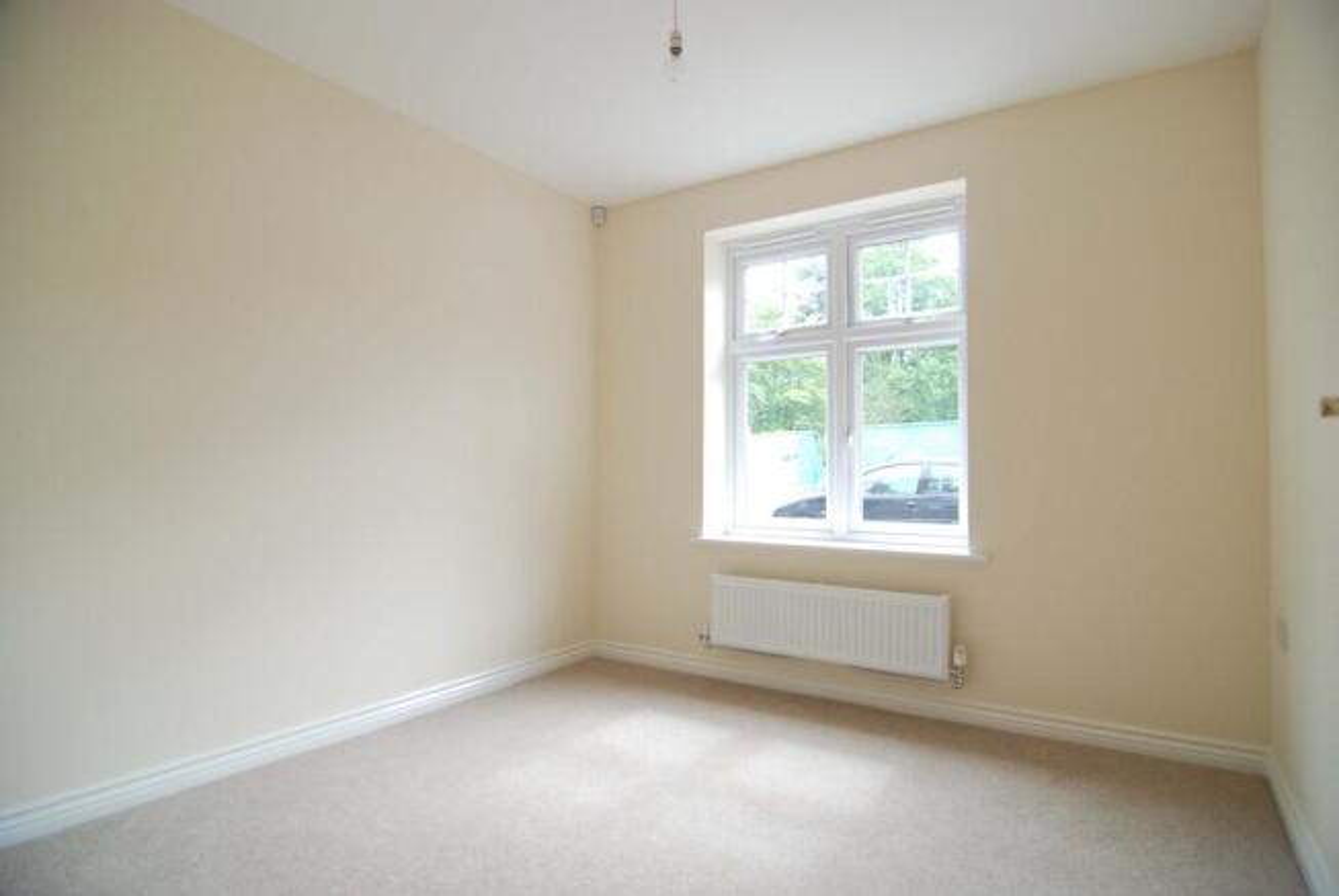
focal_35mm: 18
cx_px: 670
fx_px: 670
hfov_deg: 89.9
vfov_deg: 67.5
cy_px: 448
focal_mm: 12
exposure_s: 1/250
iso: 800
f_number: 4
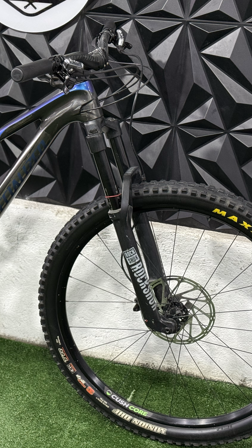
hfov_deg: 16.9
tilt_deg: -20.3
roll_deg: -3.1
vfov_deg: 30.2
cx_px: 10
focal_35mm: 70
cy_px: 224
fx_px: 832
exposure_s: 1/60
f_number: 1.78
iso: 160
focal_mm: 6.76
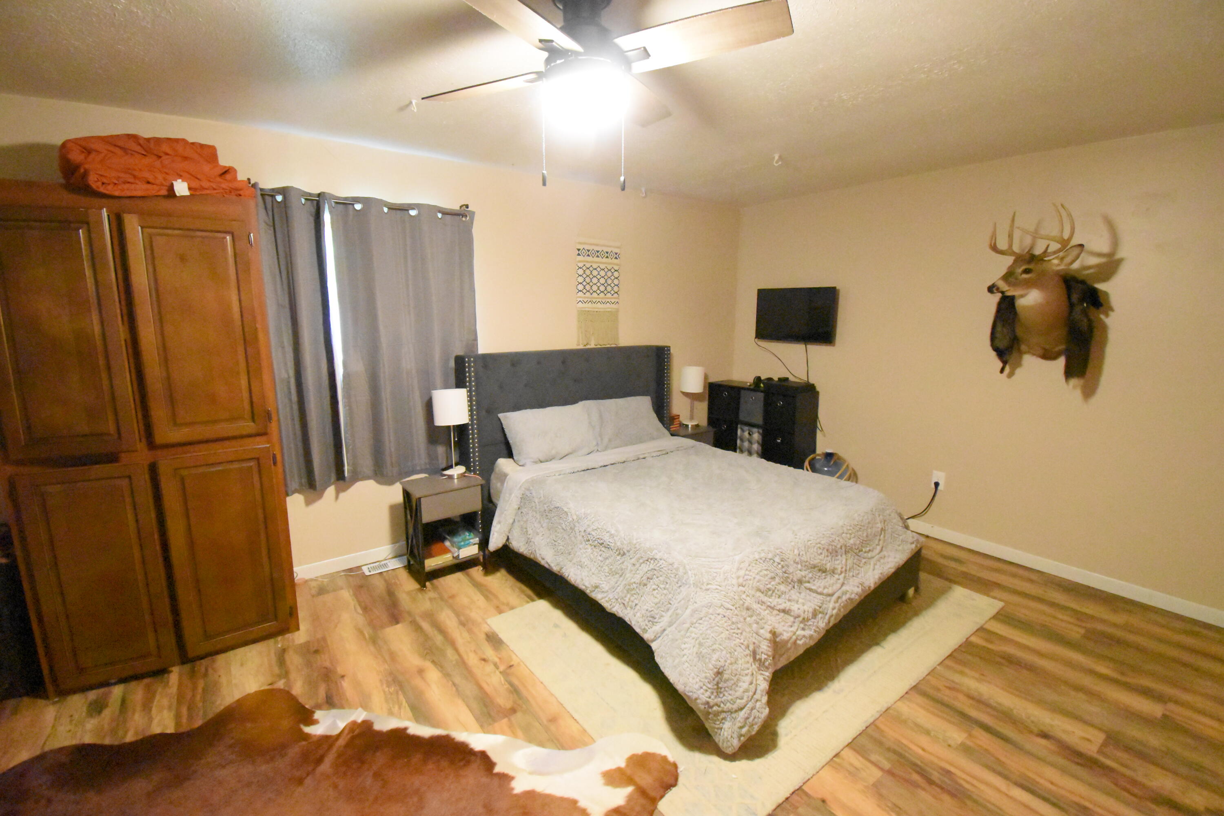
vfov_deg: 77.3
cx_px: 612
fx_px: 510
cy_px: 408
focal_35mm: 15
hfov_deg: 100.4
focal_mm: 10
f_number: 4.5
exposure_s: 1/40
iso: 12800
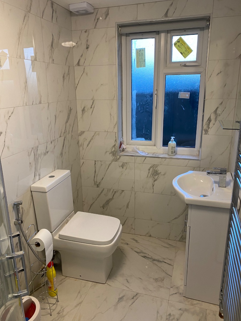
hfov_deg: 53.1
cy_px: 160
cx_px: 120
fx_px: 241
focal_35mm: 26
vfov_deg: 67.3
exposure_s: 1/50
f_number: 1.8
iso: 80
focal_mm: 4.25
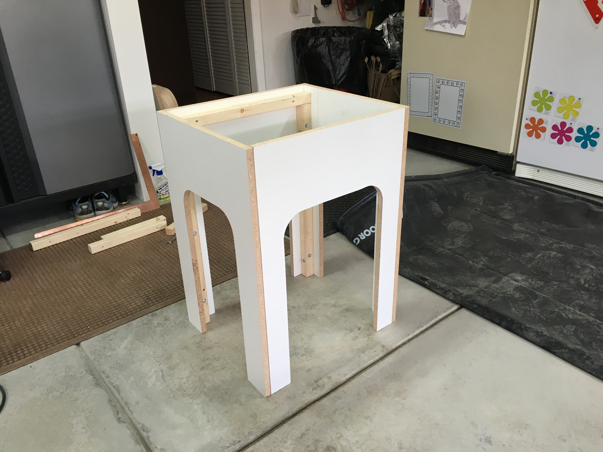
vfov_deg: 48.2
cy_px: 226
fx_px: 505
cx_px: 302
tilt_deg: -24.3
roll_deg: +2.1
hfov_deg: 61.7
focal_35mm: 29
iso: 64
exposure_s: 1/30
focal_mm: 4.15
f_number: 2.2
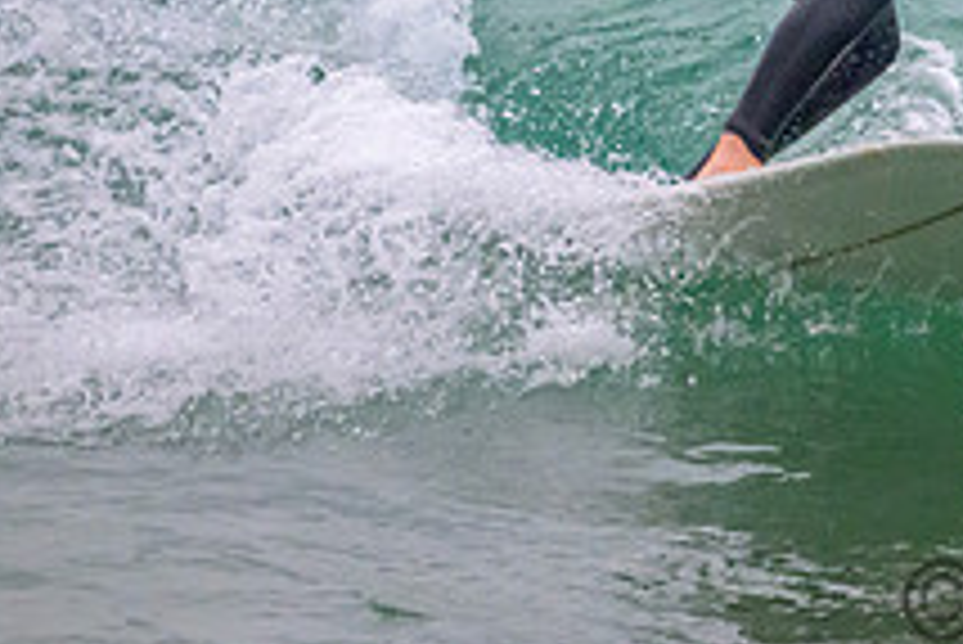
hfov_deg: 1.2
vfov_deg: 0.8
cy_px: -146
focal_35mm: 1735
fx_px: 46441
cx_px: 1251
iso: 9000
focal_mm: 640
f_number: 11
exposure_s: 1/1250
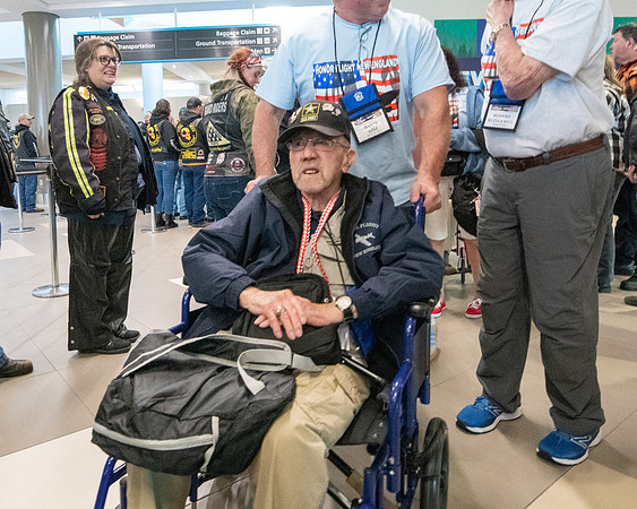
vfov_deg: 54.6
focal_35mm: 26
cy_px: 195
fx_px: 488
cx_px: 237
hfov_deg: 65.3
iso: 8000
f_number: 7.1
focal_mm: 15
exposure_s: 1/60
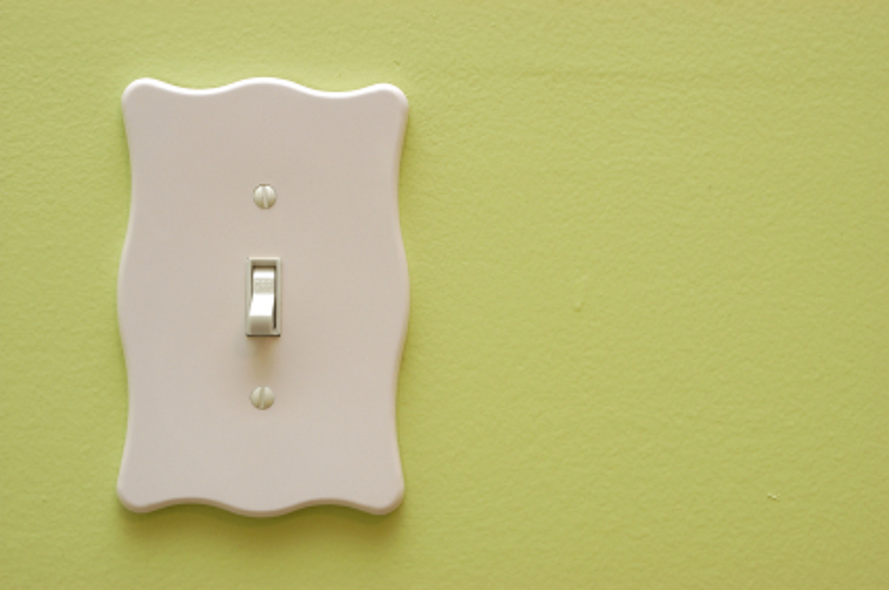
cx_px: 444
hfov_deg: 33.4
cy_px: 295
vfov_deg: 22.5
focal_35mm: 60
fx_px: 1479
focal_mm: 40
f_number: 11
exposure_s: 1/2
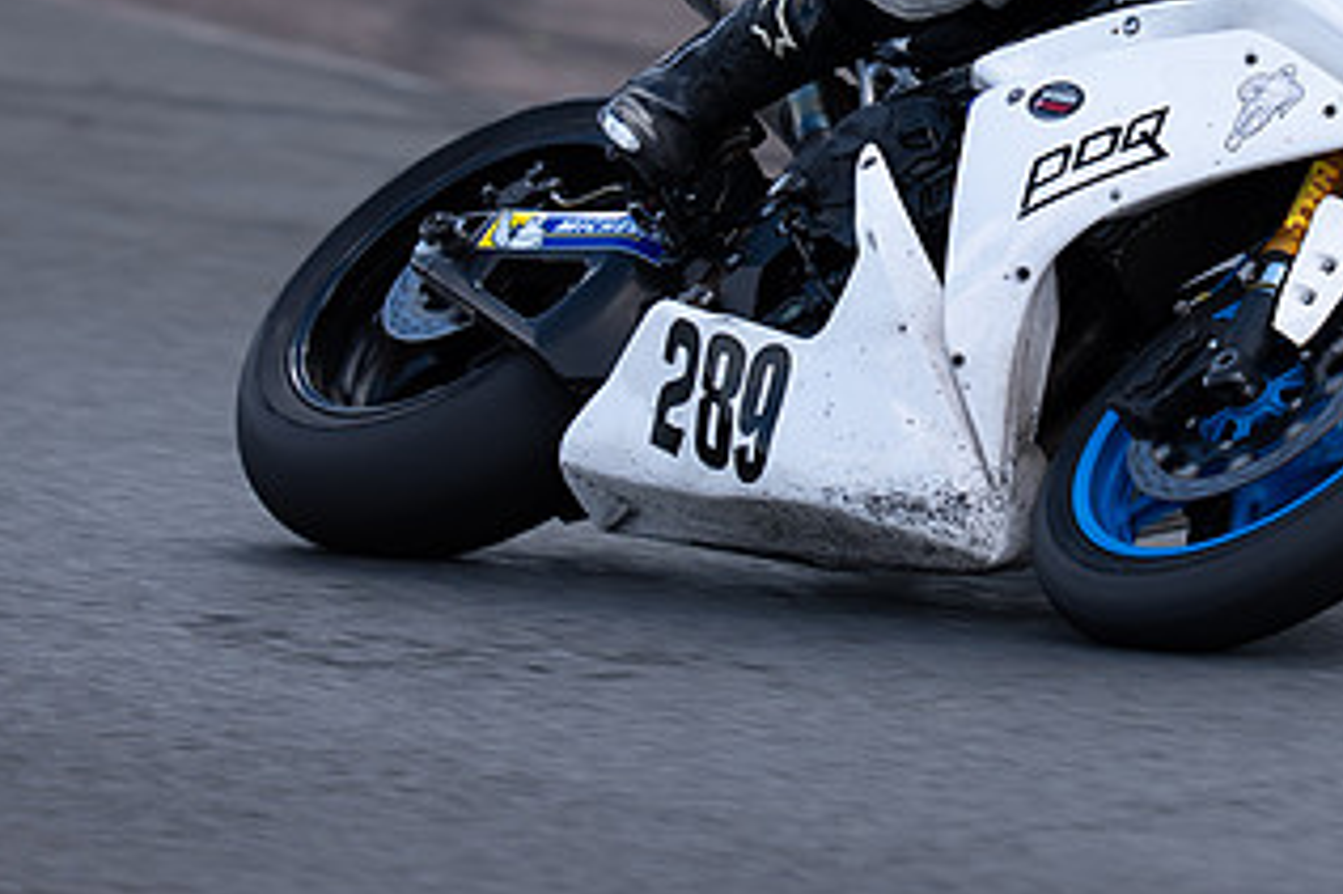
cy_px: -3
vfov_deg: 1.7
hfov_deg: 2.5
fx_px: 31021
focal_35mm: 832
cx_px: 981
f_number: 3.2
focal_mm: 400
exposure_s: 1/500
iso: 64
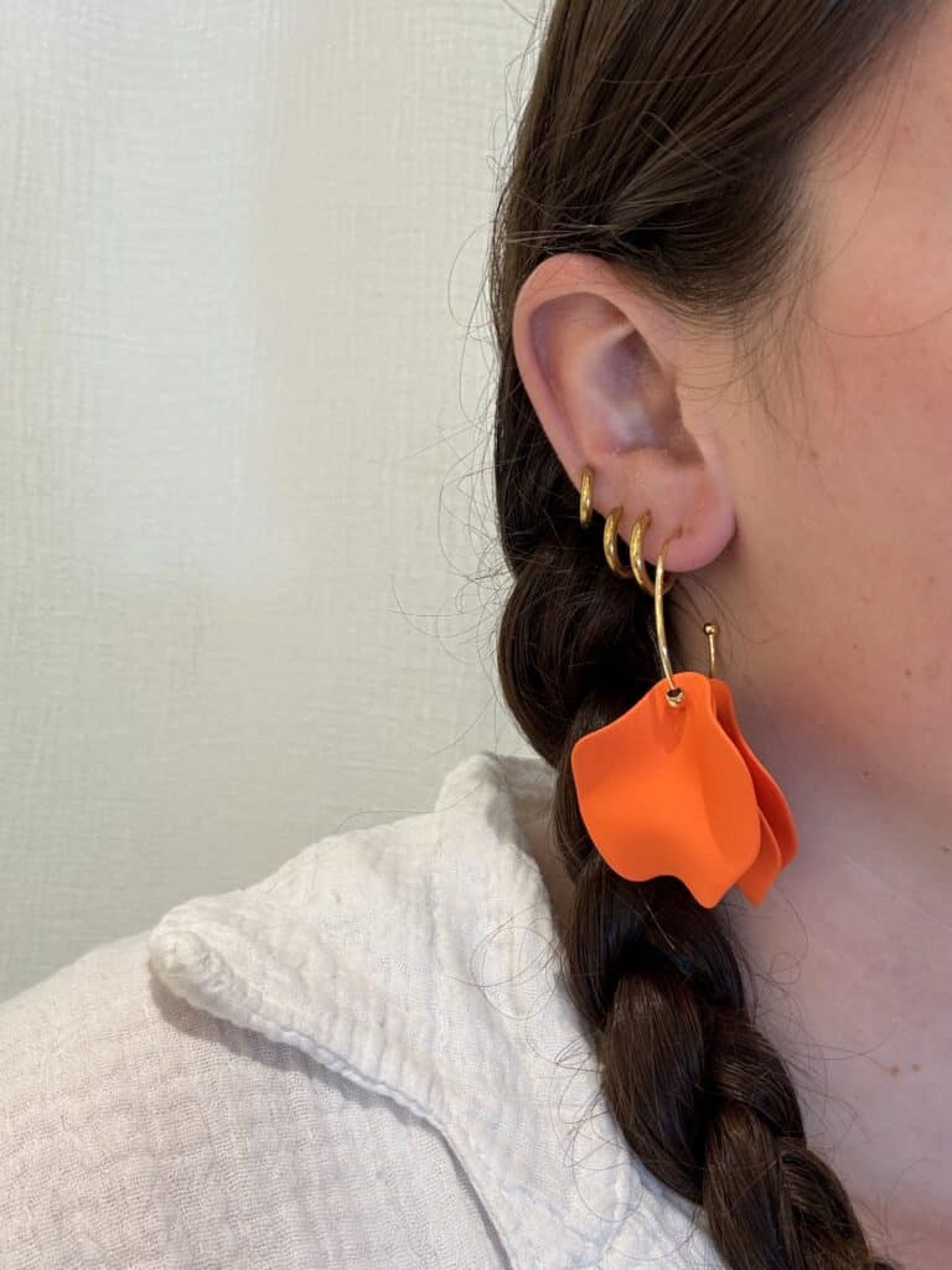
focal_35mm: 30
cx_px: 476
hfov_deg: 46.8
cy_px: 635
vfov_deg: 60.0
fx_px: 1100
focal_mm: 2.69
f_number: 1.9
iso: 50
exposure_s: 1/50
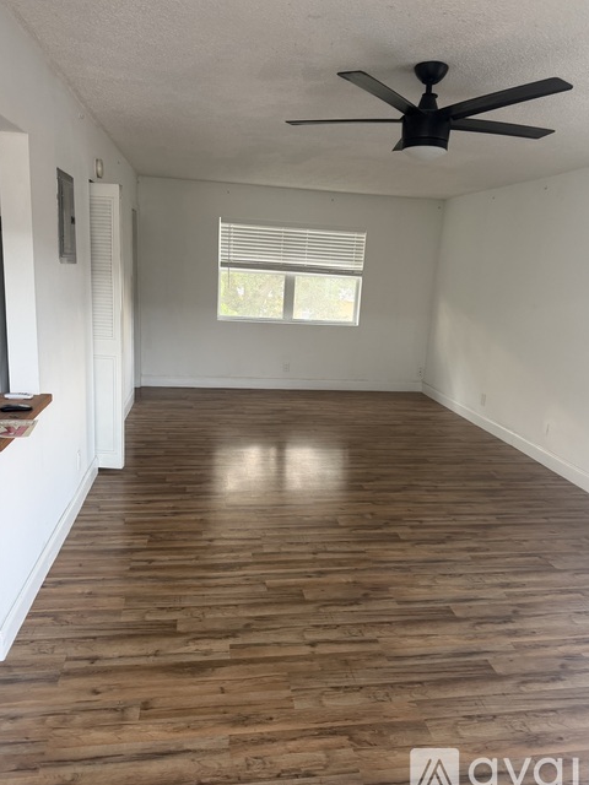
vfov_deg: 69.4
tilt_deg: -11.3
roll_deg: -3.4
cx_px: 302
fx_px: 567
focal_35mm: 25
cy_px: 388
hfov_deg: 54.9
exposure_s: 1/60
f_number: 1.78
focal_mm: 6.76
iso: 250
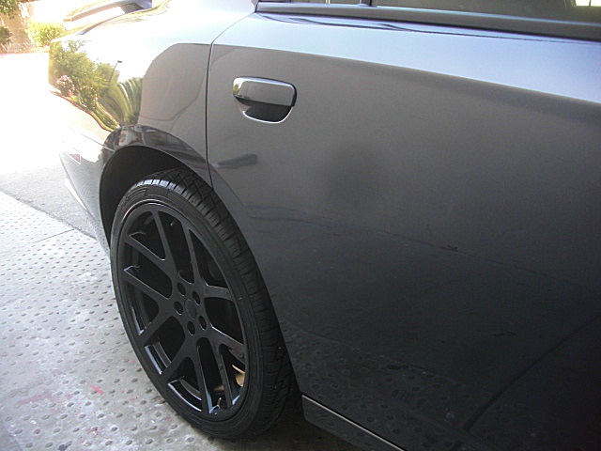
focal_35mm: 36
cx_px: 300
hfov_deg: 51.4
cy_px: 226
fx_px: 625
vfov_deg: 39.7
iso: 100
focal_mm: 6.3
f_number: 2.8
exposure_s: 1/125
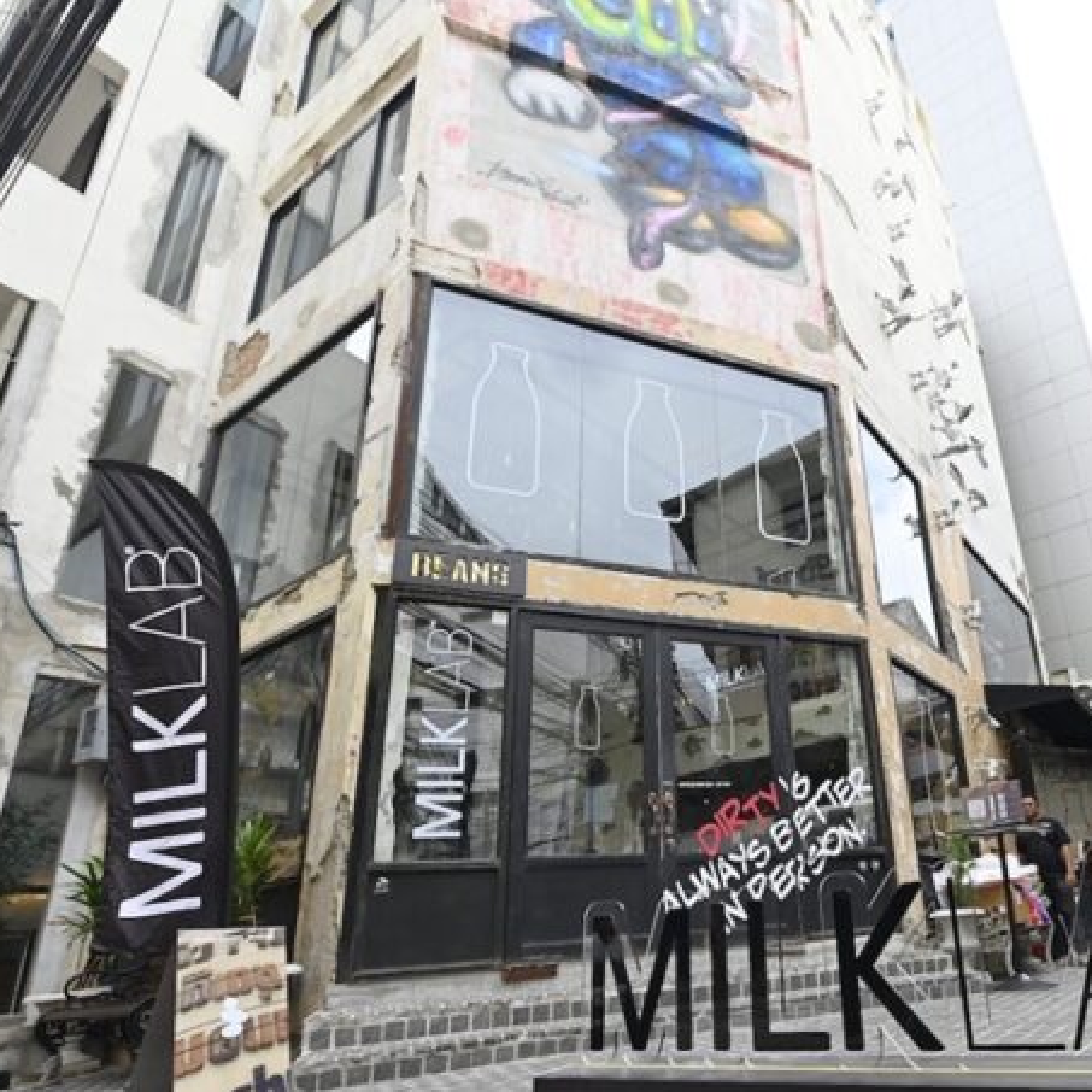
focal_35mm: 21
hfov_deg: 68.2
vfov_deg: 71.6
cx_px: 798
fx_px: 749
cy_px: 640
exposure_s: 1/250
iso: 100
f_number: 4
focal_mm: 14
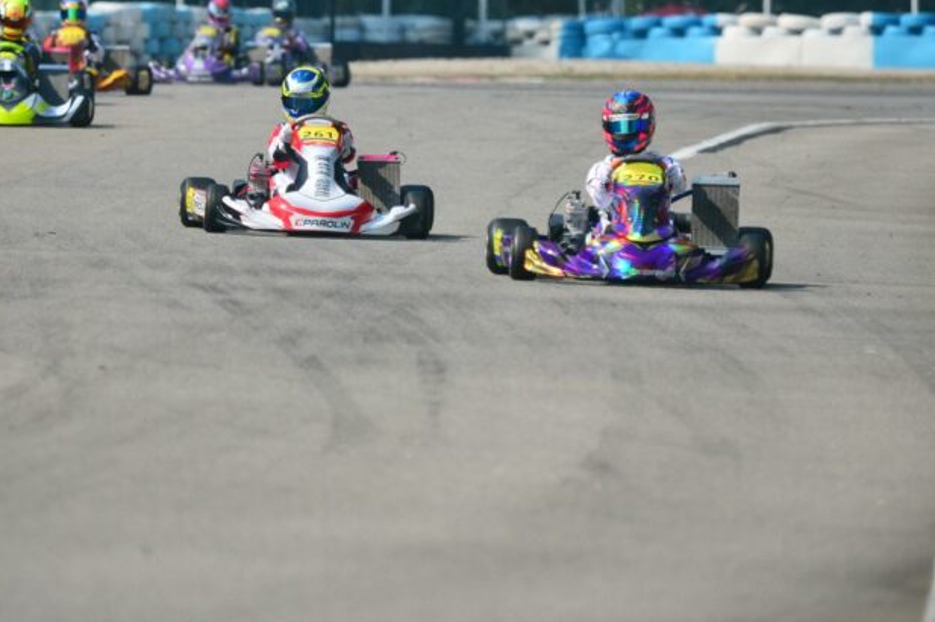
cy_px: 113
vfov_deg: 2.8
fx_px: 12920
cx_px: 383
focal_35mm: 498
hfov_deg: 4.1
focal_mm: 300
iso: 100
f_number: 4.5
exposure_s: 1/800
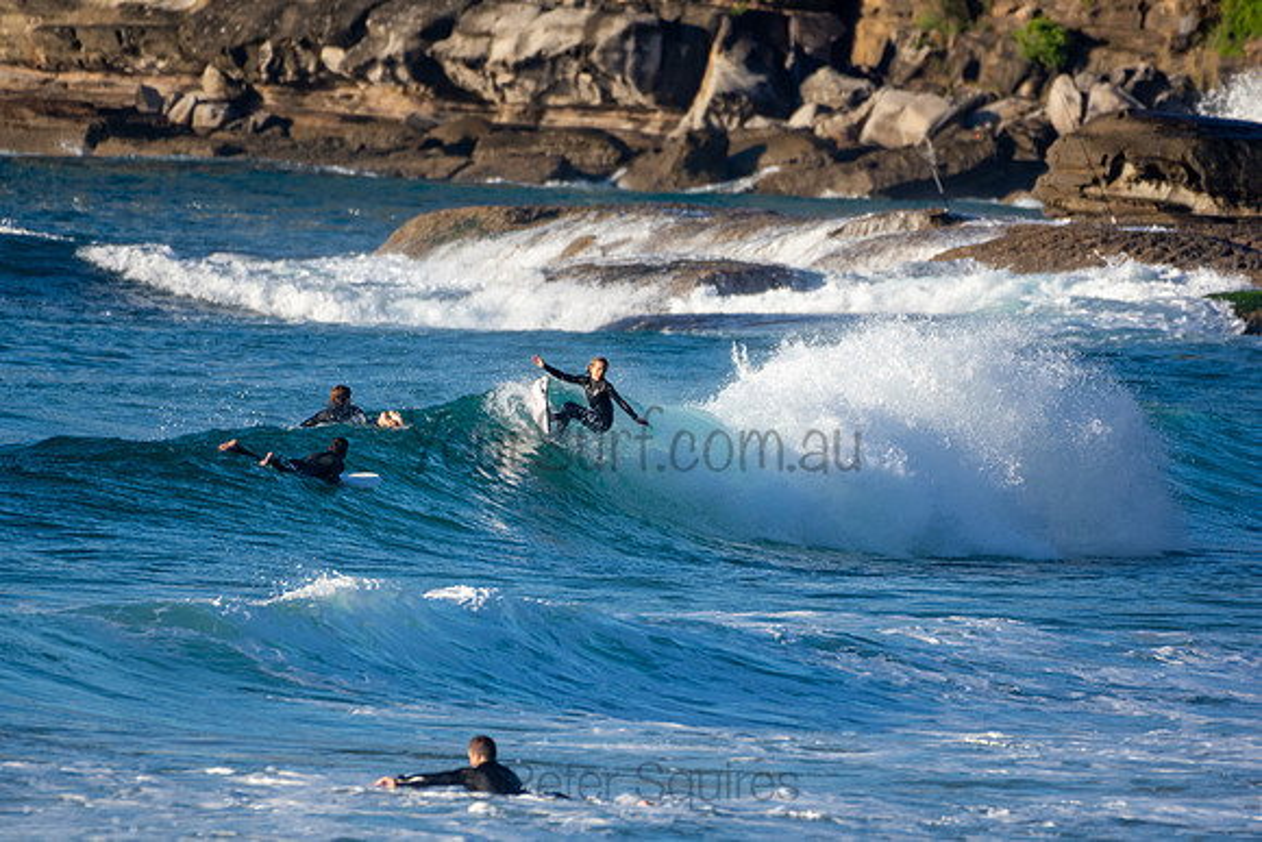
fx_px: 26297
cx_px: 631
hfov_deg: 2.7
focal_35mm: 750
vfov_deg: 1.8
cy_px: 421
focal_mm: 500
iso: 360
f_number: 5.6
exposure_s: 1/1250
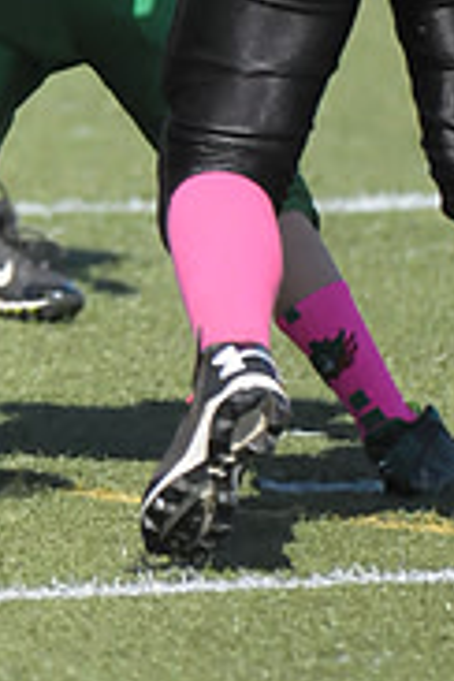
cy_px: -354
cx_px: -184
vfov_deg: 1.8
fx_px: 21525
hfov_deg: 1.2
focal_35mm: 1138
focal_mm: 240
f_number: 4
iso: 1600
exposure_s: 1/8000
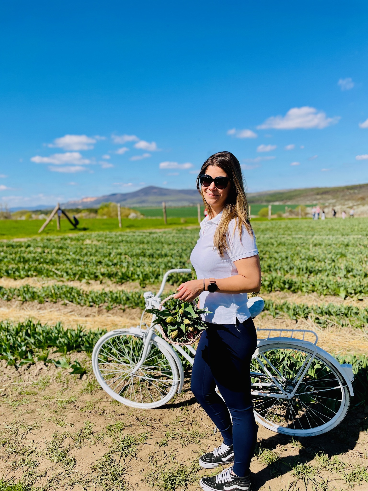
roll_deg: +4.8
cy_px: 246
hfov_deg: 53.1
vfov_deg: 67.3
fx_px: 369
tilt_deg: -4.0
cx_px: 184
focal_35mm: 26
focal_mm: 4.2
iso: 50
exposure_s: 1/5556
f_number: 1.6
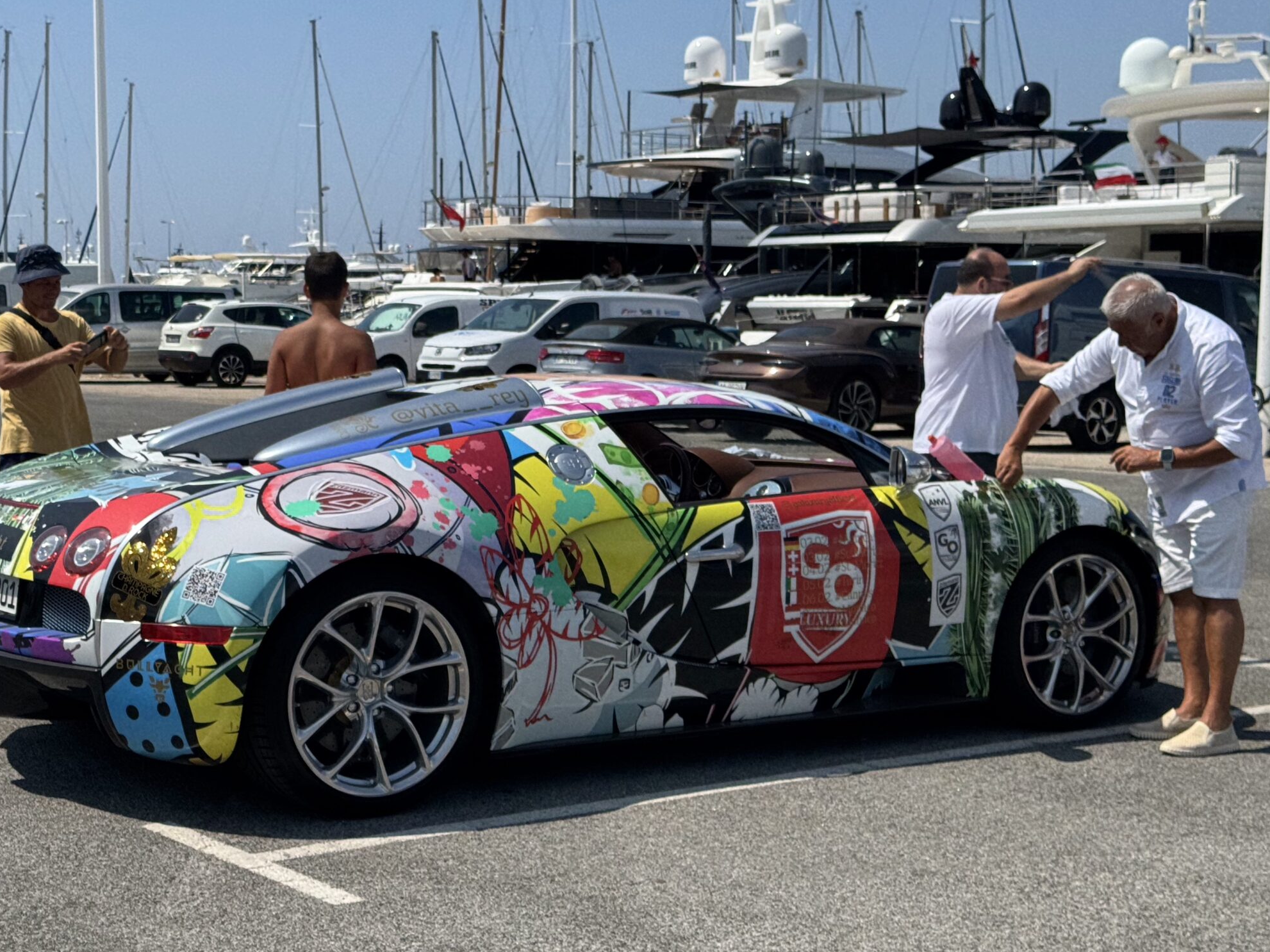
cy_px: 490
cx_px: 550
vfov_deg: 23.6
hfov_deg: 31.2
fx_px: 2274
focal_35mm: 62
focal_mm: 6.76
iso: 64
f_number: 1.78
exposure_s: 1/5848
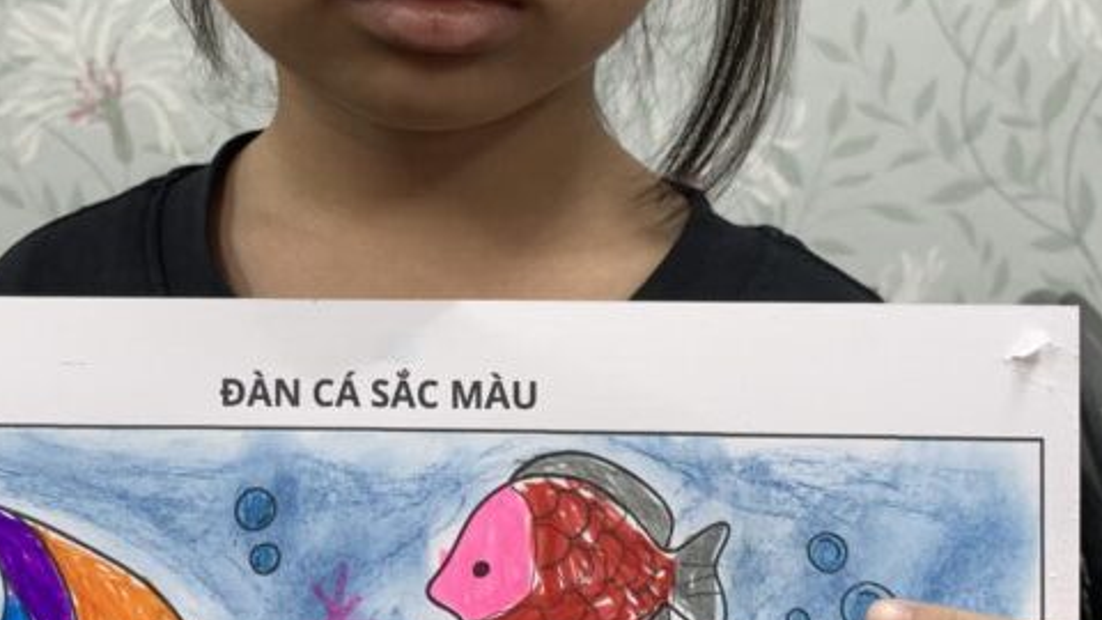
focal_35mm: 59
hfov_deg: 35.4
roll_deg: -0.6
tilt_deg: -10.1
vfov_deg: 20.4
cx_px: 478
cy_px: 328
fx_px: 1724
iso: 64
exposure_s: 1/100
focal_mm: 4.25
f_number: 1.8
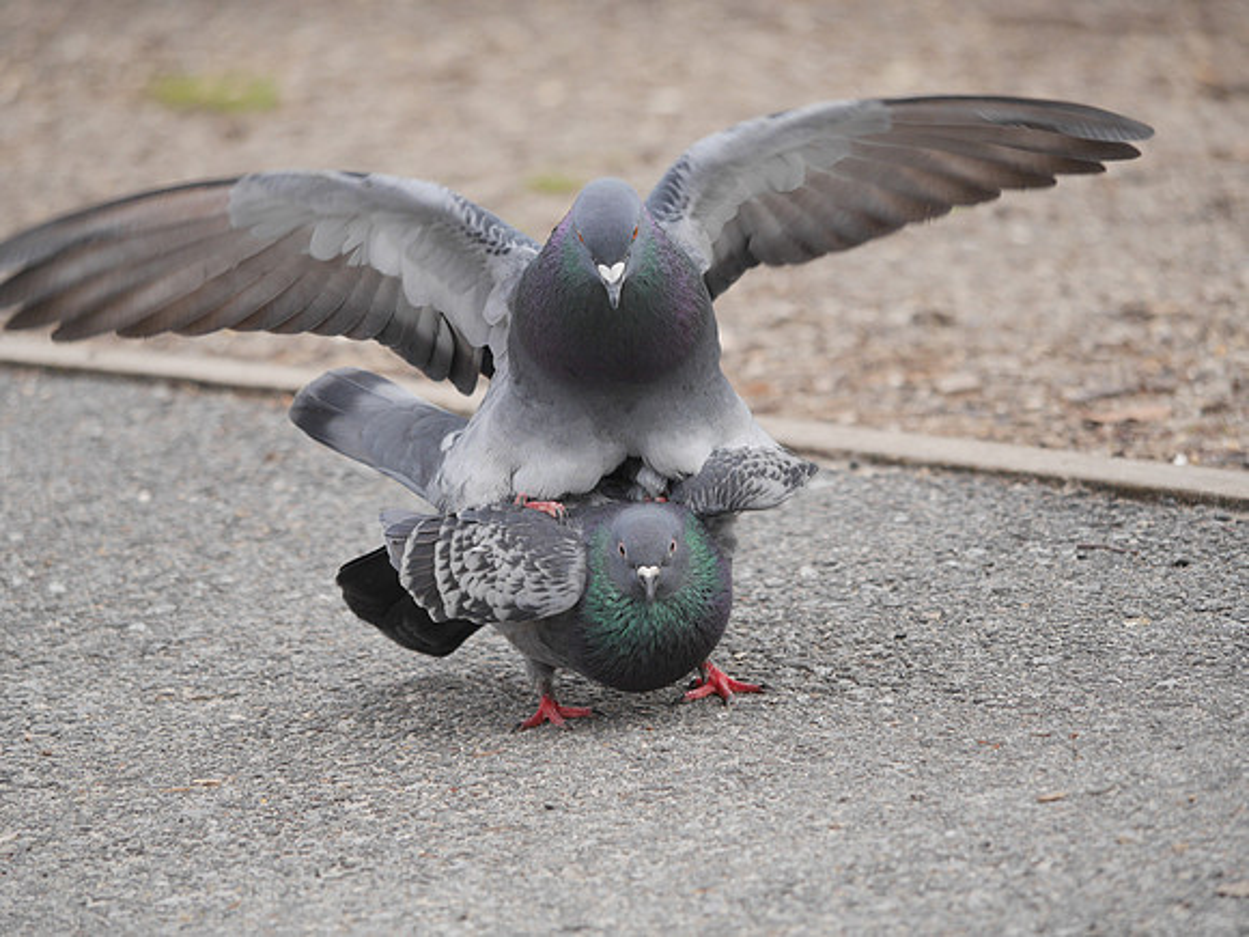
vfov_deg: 4.1
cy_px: 468
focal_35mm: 366
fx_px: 13206
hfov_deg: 5.4
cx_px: 624
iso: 320
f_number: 4.8
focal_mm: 183
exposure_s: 1/500
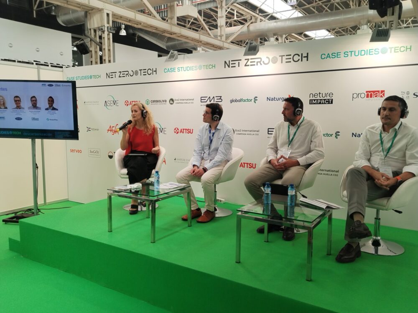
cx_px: 209
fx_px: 362
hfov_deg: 60.0
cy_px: 156
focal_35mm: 30
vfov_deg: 46.8
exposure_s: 1/100
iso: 101
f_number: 1.8
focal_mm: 4.75
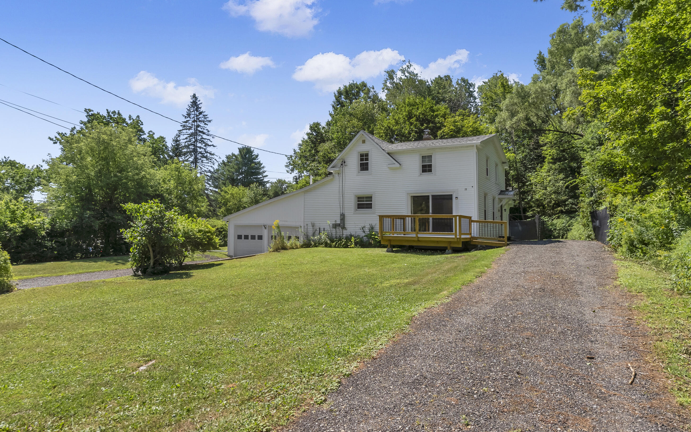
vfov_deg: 57.2
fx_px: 395
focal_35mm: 21
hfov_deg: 82.3
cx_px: 342
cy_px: 197
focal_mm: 20
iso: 640
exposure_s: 1/1250
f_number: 7.1
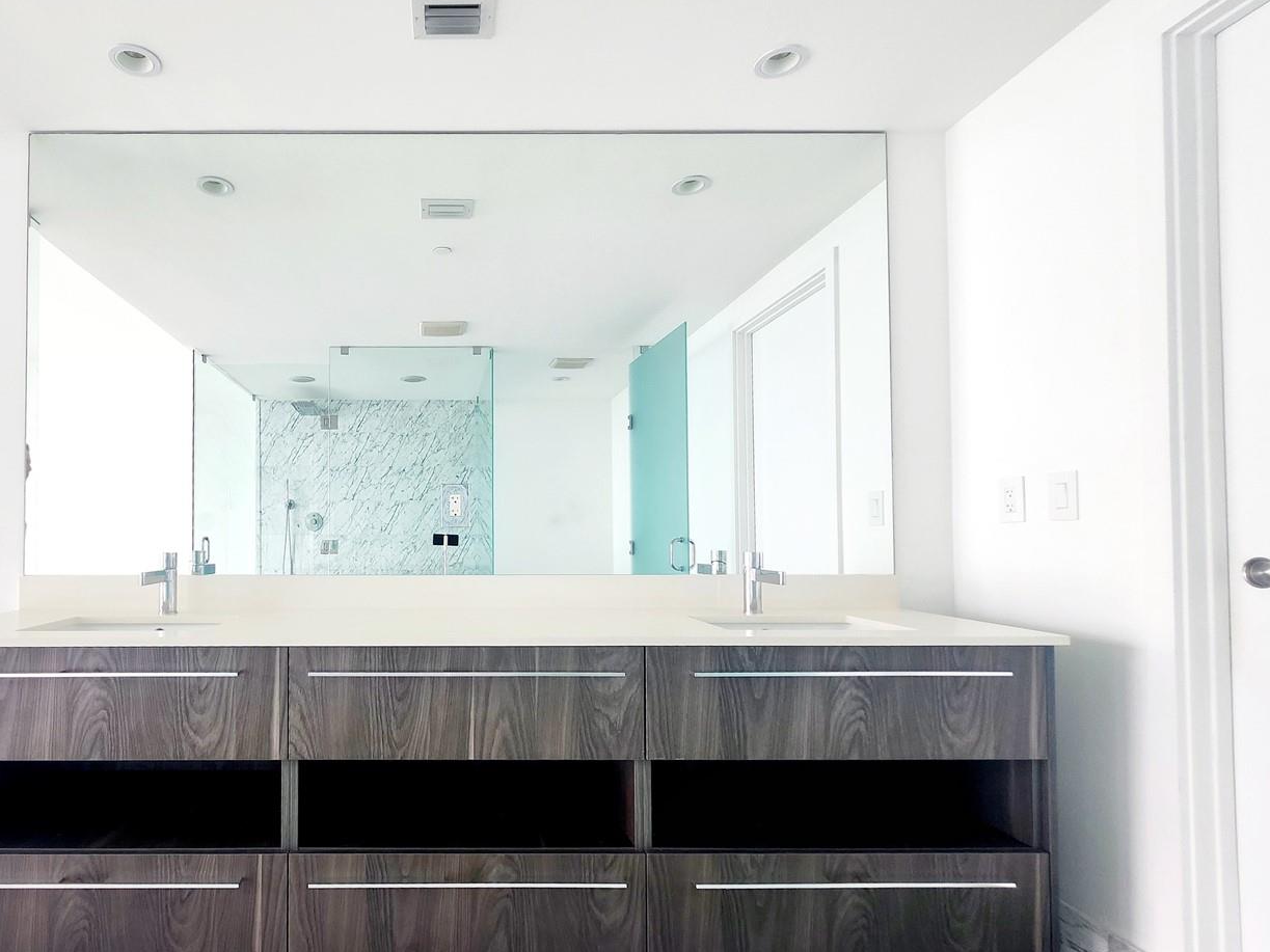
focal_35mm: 17
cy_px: 513
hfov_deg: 88.5
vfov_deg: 74.6
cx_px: 447
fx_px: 624
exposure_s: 1/60.2
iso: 40
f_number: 2.2
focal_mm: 1.74
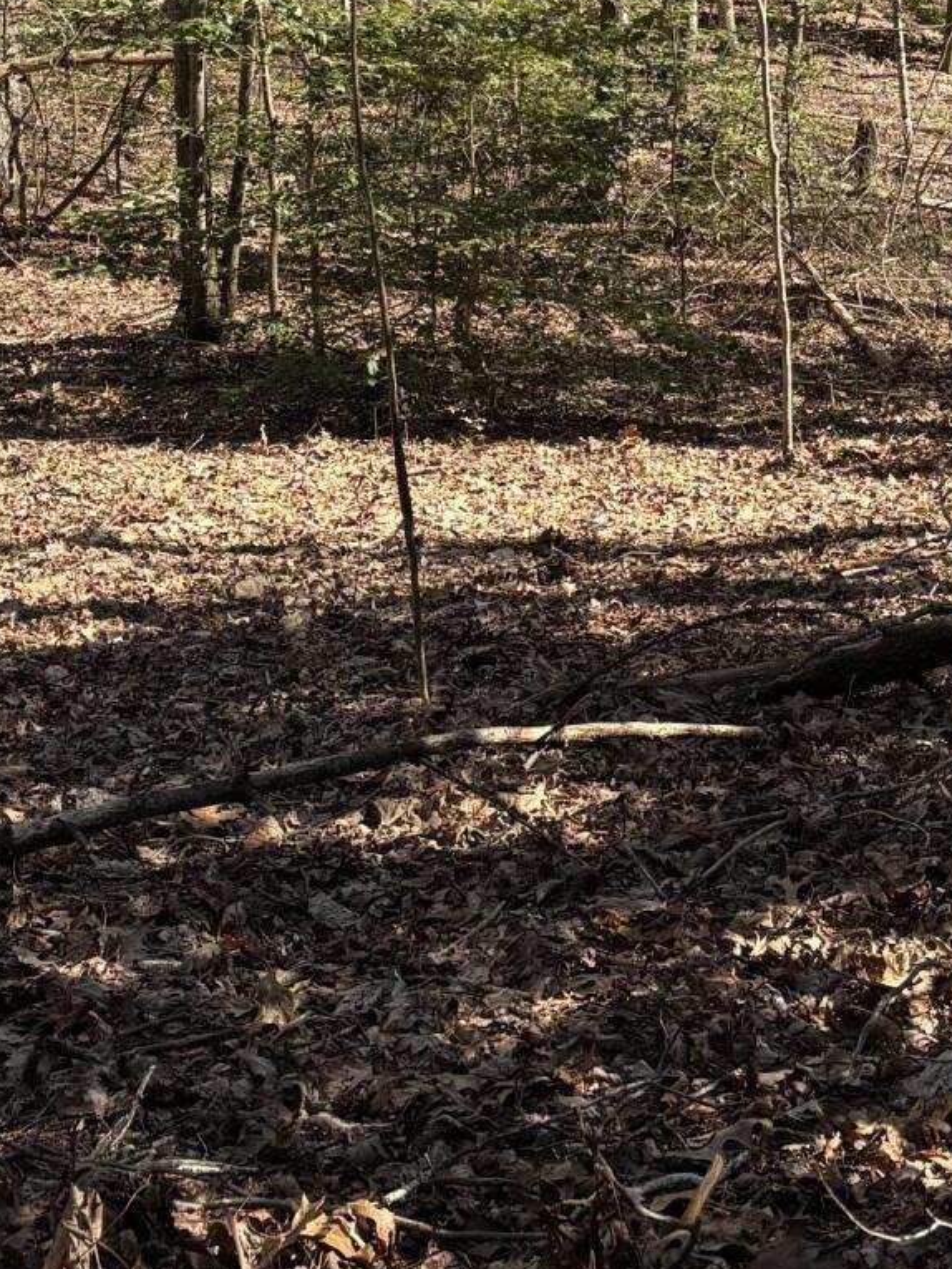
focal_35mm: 68
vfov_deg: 27.4
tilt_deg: -9.8
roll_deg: +4.4
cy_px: 98
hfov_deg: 21.5
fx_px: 2493
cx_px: 627
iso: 50
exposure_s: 1/726
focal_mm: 5.96
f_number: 1.6
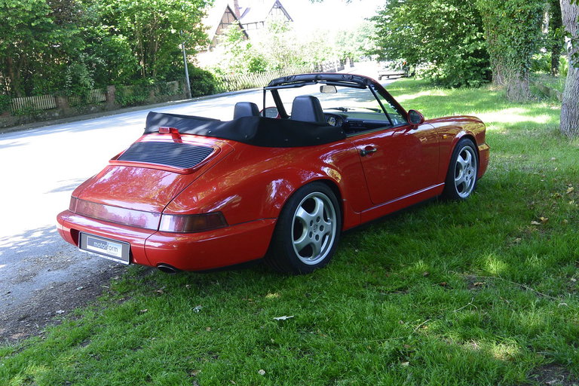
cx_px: 290
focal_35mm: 40
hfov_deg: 48.5
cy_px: 193
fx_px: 643
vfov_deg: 33.4
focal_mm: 15.1
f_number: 4.2
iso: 160
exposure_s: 1/80
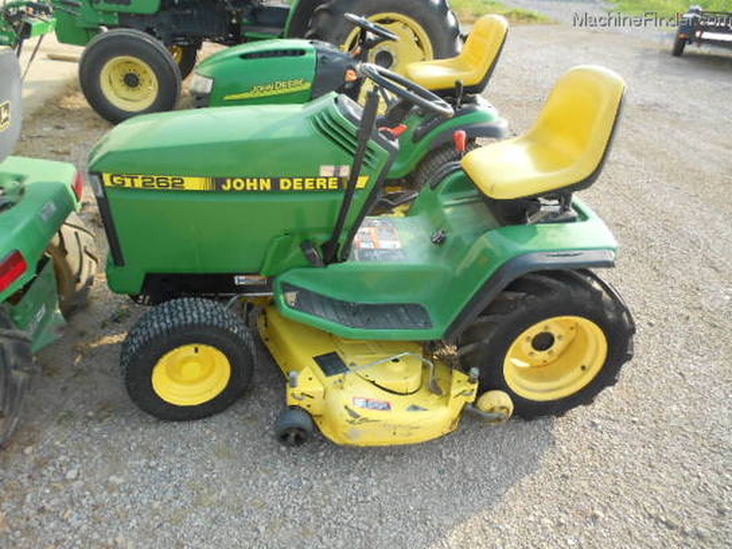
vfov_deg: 53.1
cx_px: 366
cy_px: 274
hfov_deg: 67.3
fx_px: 550
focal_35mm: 26
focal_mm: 4.6
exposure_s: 1/200
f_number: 3.2
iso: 80
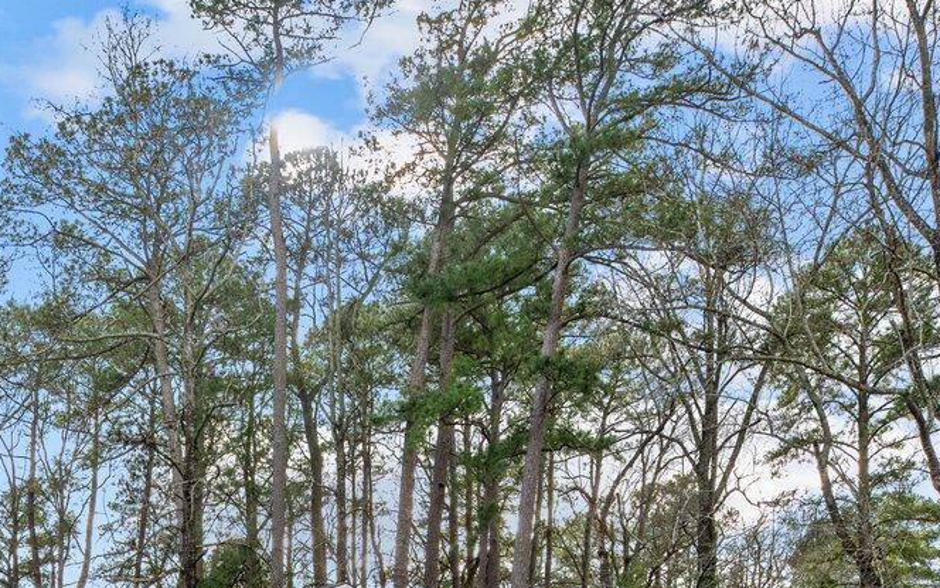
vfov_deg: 25.6
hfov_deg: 44.4
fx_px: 1127
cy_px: 737
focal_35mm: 44
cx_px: 287
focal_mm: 14
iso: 400
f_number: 9
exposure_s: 1/200
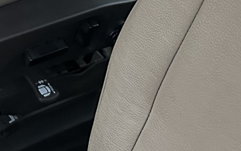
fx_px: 696
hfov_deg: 17.7
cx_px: -115
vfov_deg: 11.3
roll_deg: +3.0
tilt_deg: -30.4
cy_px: -141
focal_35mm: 106
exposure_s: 1/53
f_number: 1.78
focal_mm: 6.86
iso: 1000
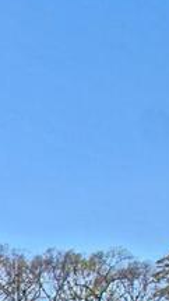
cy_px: 434
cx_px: -493
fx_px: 836
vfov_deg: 18.4
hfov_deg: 7.8
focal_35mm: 105
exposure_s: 1/200
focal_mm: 10
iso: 100
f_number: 6.3
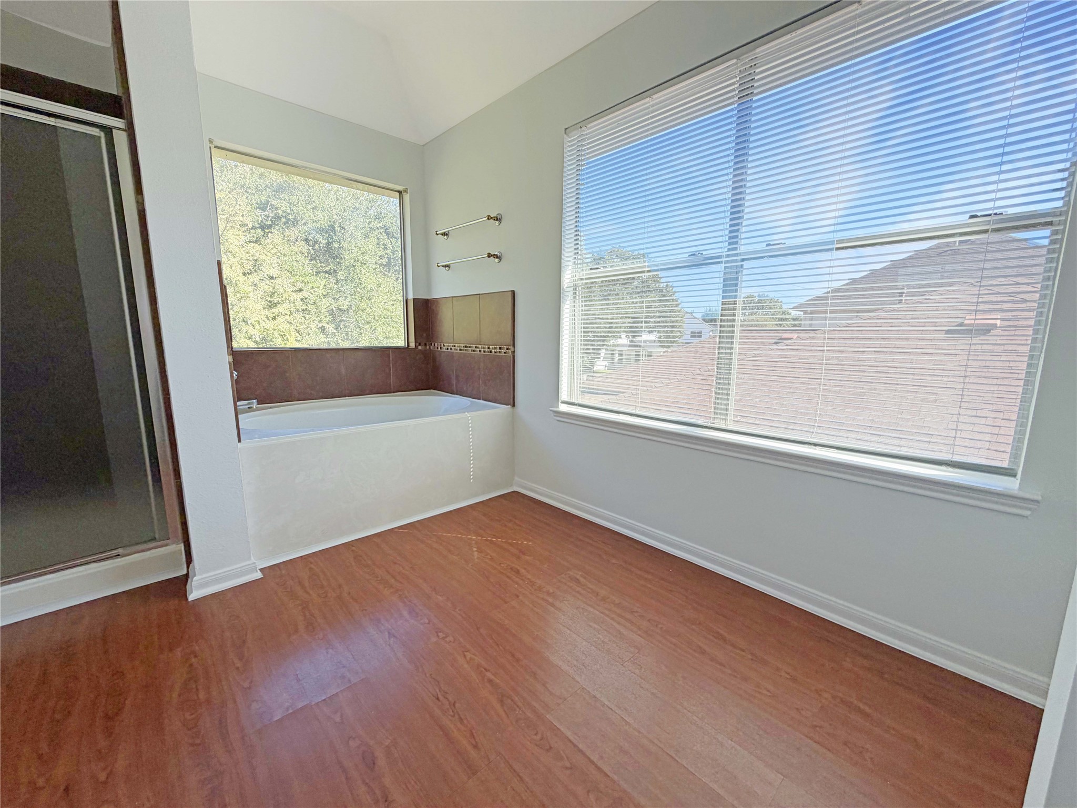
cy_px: 404
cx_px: 538
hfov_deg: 102.1
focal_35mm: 14
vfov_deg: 85.7
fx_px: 436
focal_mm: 2.22
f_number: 2.2
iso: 50
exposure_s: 1/248
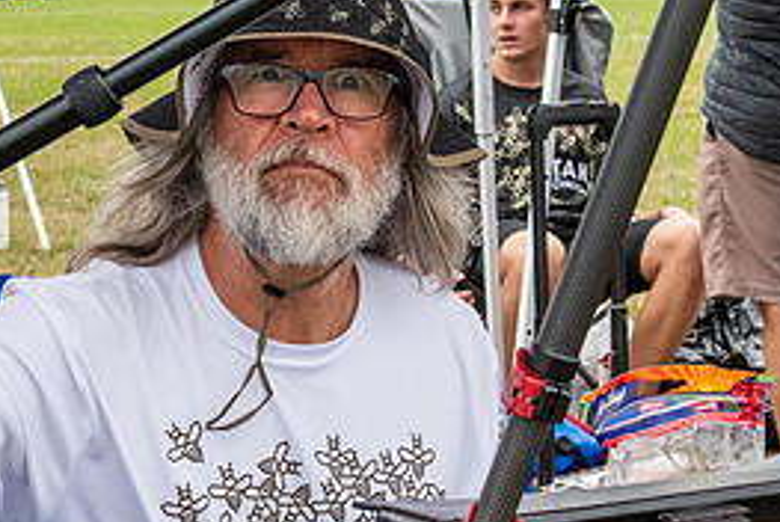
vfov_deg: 11.8
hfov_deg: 17.6
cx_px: 285
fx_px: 2516
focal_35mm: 116
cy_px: 277
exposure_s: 1/1000
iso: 1600
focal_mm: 30
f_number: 7.1
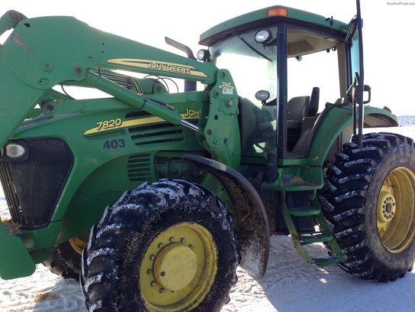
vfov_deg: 42.9
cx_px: 208
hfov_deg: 55.4
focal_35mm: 33
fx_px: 396
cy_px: 156
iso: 50
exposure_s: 1/411
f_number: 2.4
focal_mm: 4.13
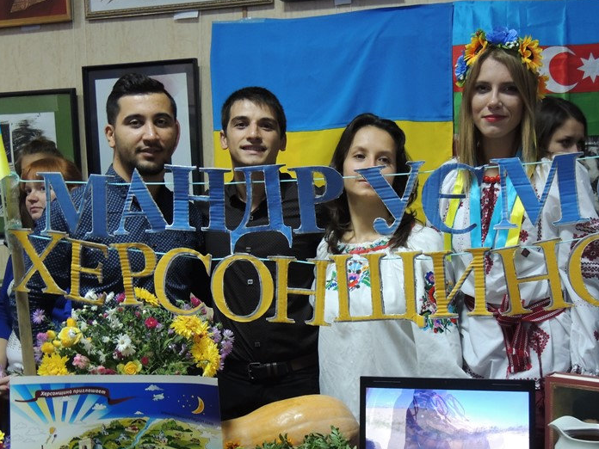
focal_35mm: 46
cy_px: 254
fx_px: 796
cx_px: 343
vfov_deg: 31.5
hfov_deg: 41.1
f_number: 3.3
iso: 500
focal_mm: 7.1
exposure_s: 1/13
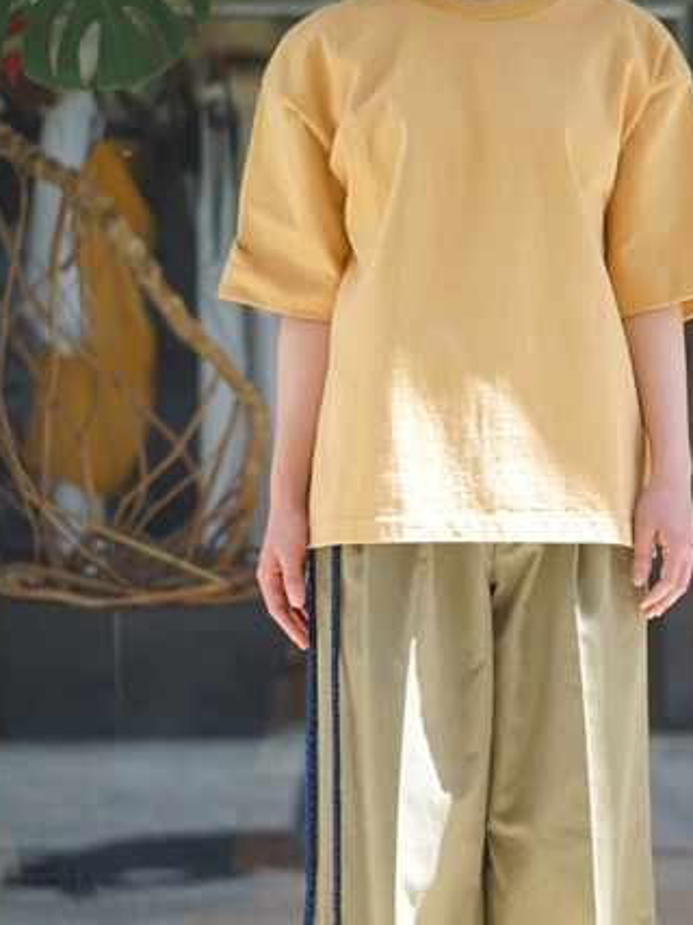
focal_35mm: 99
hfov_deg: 14.8
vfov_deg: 19.8
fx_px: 2644
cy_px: 428
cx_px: 600
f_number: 1.8
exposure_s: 1/500
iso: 100
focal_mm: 55
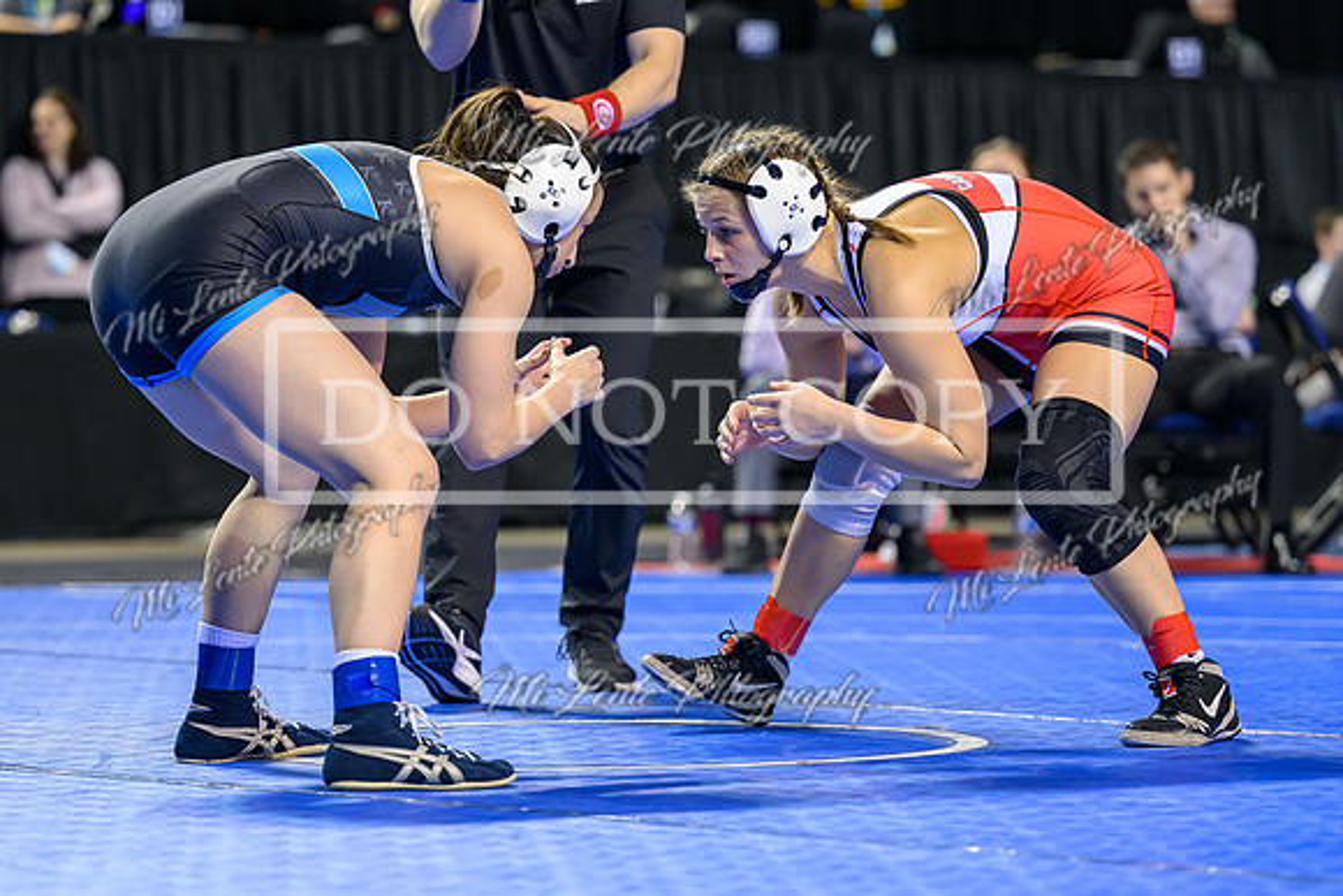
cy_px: 437
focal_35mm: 159
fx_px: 5935
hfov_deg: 12.9
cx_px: 635
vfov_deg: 8.6
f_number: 2.8
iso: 2500
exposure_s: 1/800
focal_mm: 125
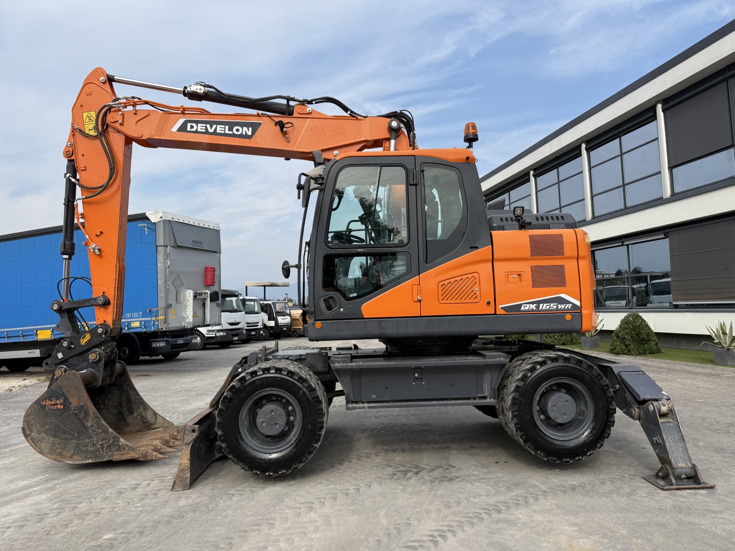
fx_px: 510
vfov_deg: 56.8
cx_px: 368
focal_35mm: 24
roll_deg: +2.3
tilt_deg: +3.4
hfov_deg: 71.6
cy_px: 276
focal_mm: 6.76
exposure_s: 1/3584
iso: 80
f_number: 1.78
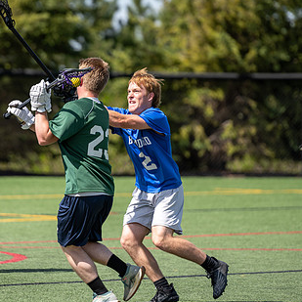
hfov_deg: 5.1
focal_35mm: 342
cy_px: 138
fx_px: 3376
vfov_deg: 5.1
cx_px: 69
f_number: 2.8
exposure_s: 1/2000
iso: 80
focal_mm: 200
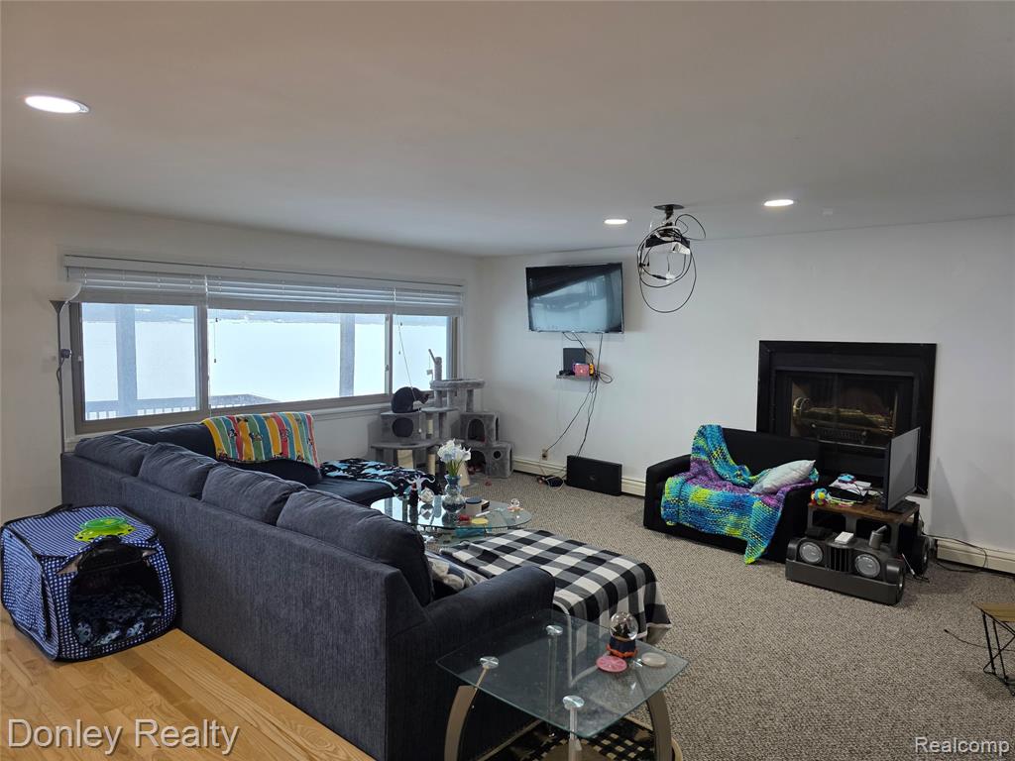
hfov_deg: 73.9
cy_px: 380
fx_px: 674
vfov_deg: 58.9
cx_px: 508
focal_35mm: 23
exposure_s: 1/120
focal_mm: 6.3
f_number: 1.7
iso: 320
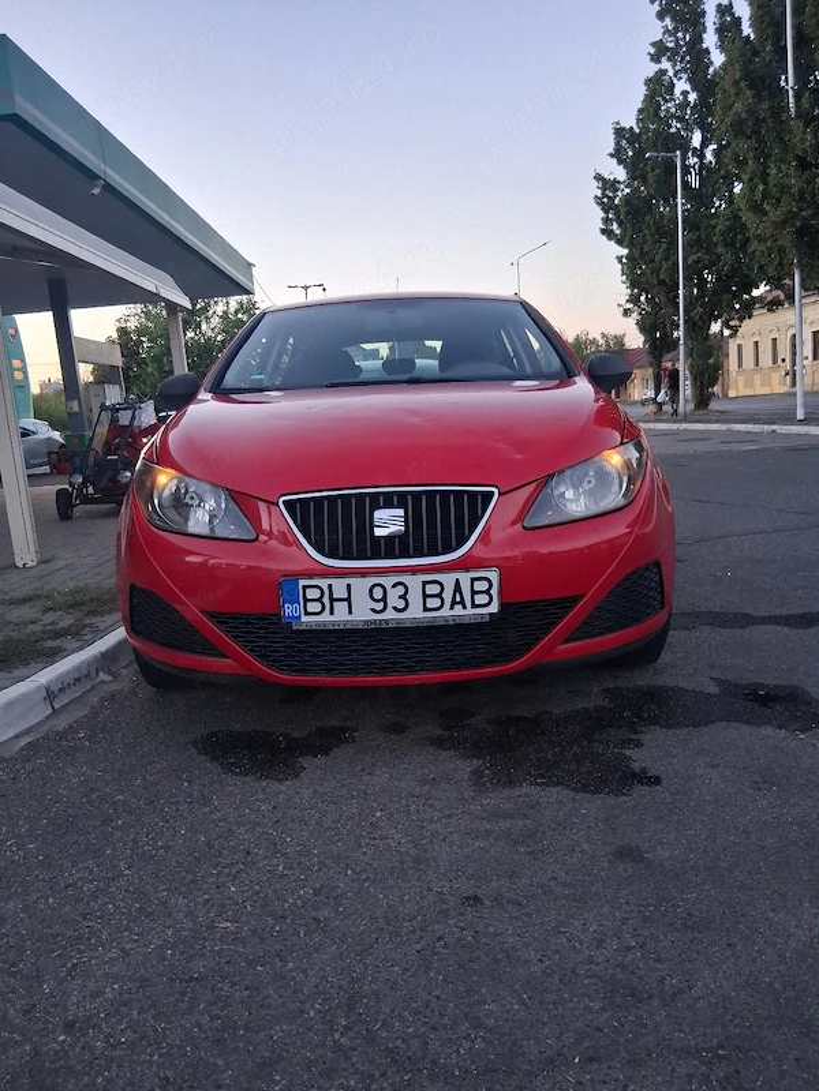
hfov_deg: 53.1
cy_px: 546
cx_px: 410
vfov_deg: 67.3
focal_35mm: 26
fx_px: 820
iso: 200
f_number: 1.8
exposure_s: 1/100
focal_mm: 3.98
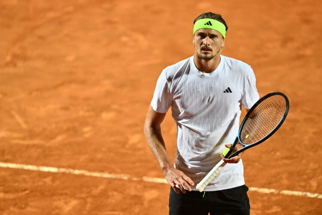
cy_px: 108
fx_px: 2683
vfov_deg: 4.6
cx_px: 161
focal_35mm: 300
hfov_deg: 6.9
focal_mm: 300
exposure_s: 1/1600
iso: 5000
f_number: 3.2
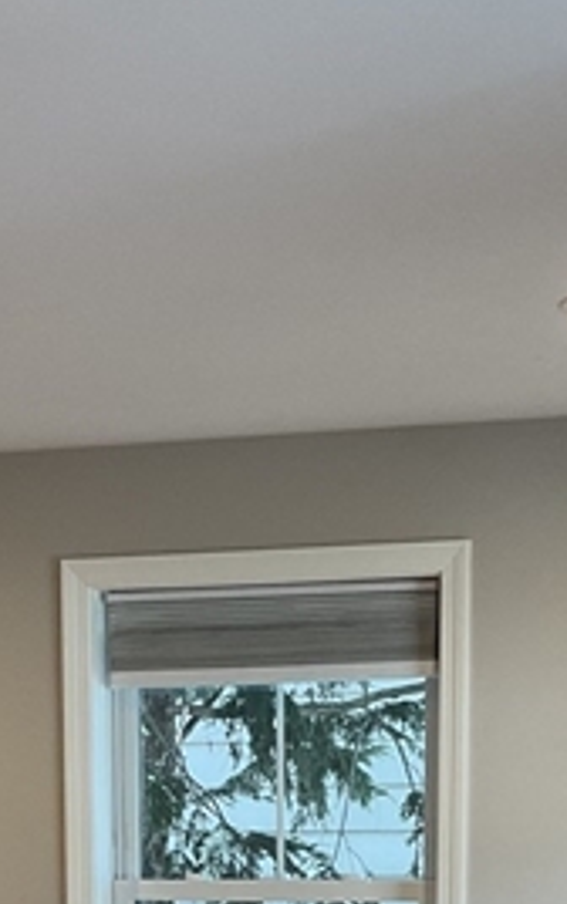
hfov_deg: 14.9
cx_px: 230
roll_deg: -0.5
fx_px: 2171
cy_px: 1194
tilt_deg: -8.1
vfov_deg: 21.2
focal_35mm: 88
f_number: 1.8
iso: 64
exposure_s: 1/100
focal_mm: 3
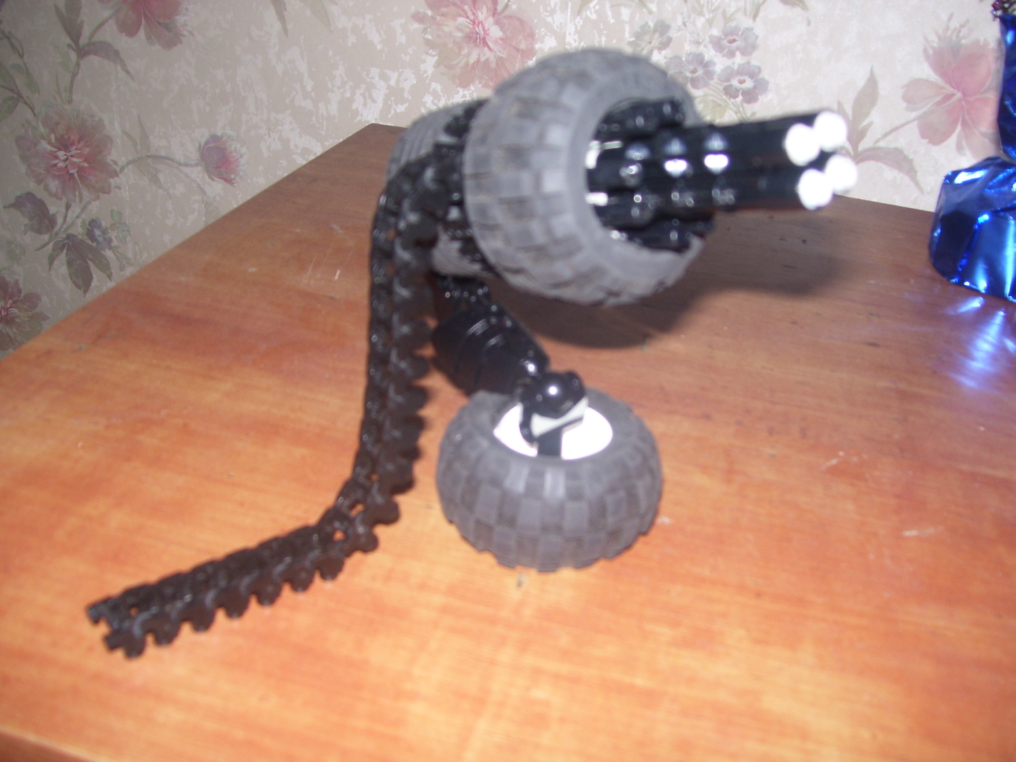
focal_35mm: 36
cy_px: 381
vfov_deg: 39.7
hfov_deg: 51.4
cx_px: 508
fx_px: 1057
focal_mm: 6
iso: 80
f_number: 2.7
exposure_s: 1/60
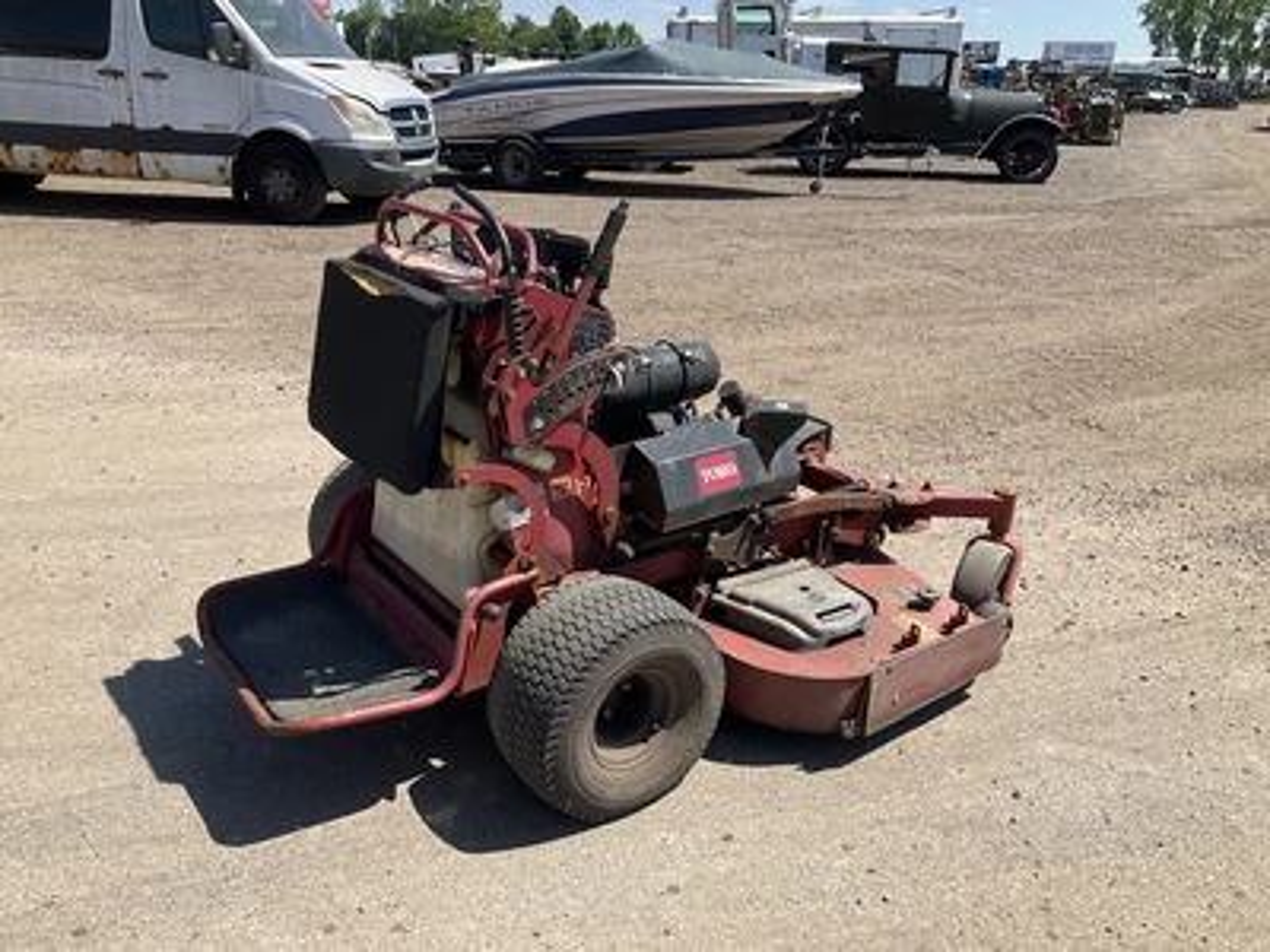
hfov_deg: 61.7
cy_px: 476
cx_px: 635
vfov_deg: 48.2
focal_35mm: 29
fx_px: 1064
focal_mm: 3
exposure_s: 1/1311
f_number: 1.8
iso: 25
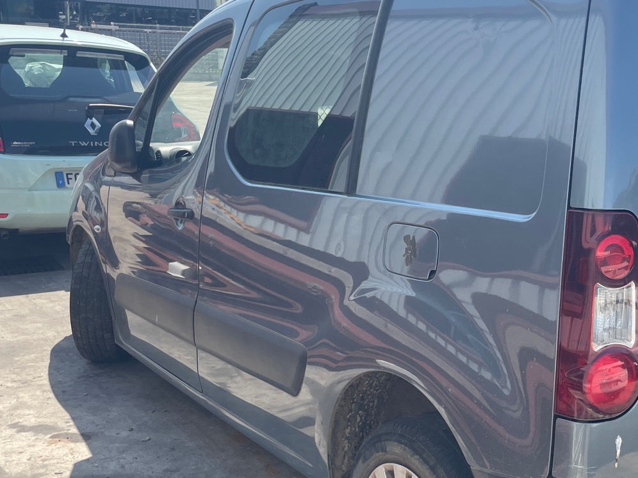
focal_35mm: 47
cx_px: 504
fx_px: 866
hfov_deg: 39.0
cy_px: 282
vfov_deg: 30.8
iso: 32
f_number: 1.6
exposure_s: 1/1435
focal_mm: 4.2
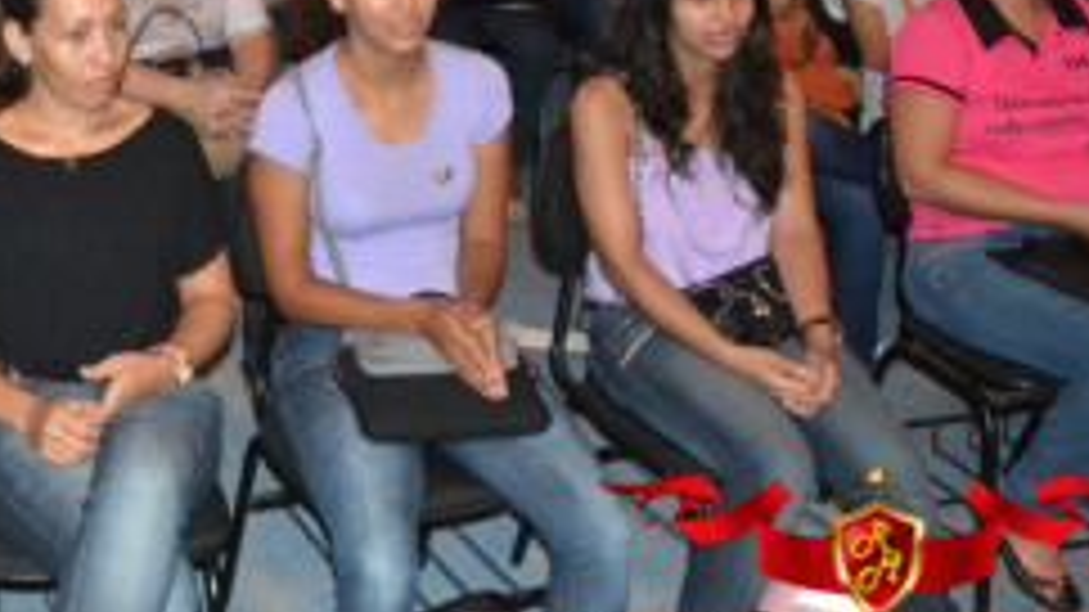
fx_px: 1877
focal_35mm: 65
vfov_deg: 18.1
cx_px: 94
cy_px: 29
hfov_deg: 30.8
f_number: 3.5
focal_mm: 20
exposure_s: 1/60
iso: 3200
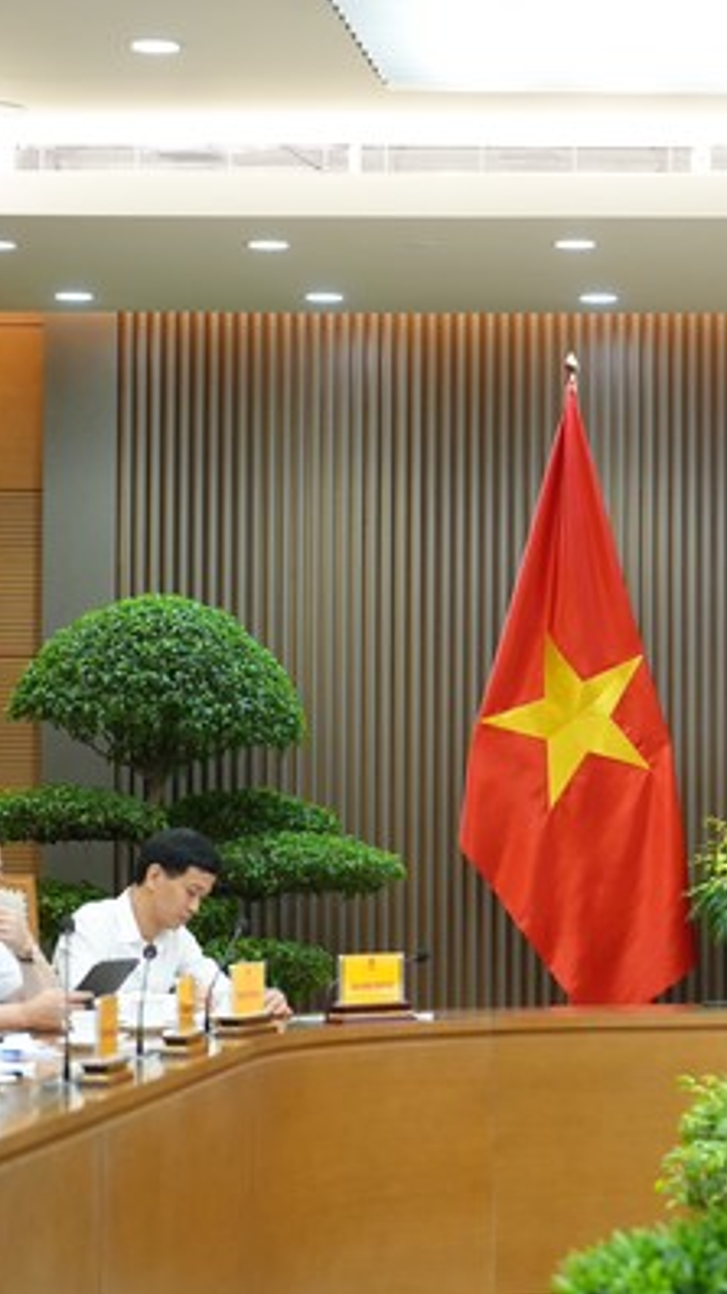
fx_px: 4288
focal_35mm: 125
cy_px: 645
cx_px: 903
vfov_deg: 17.2
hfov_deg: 9.5
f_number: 3.5
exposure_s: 1/320
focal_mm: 79
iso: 2500
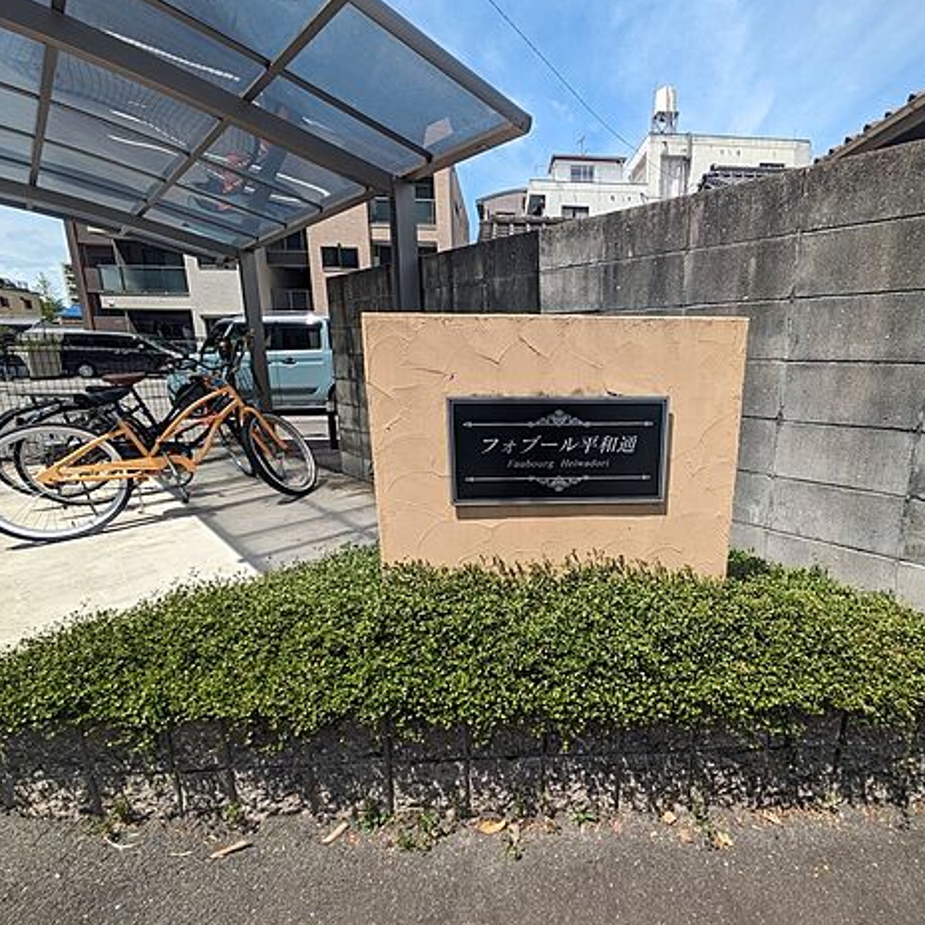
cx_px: 554
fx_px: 514
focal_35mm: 17
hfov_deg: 83.0
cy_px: 463
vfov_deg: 84.0
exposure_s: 1/1319
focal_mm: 1.83
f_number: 2.2
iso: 46
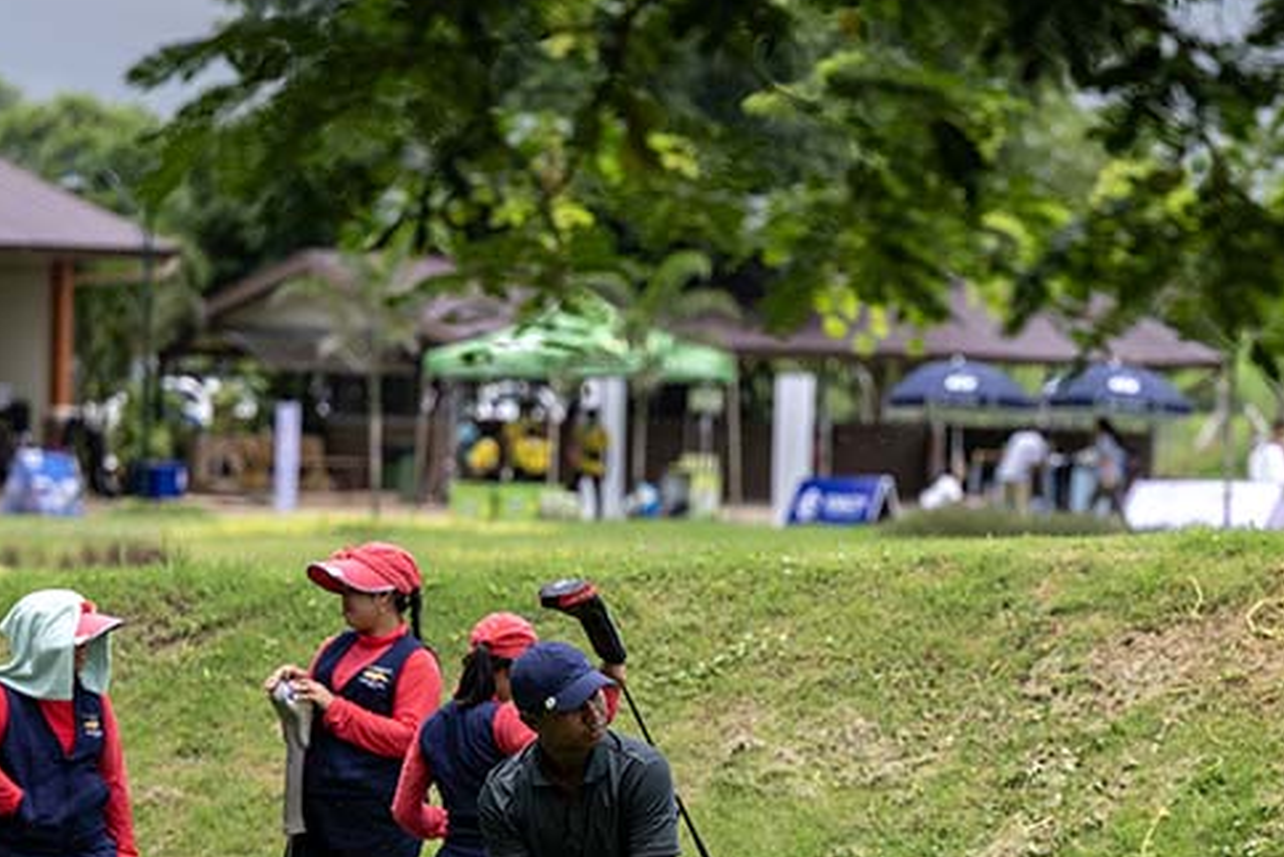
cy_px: 807
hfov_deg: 9.4
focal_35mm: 218
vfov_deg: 6.3
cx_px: 753
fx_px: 7777
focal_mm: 110
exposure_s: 1/3200
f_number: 2.8
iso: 200
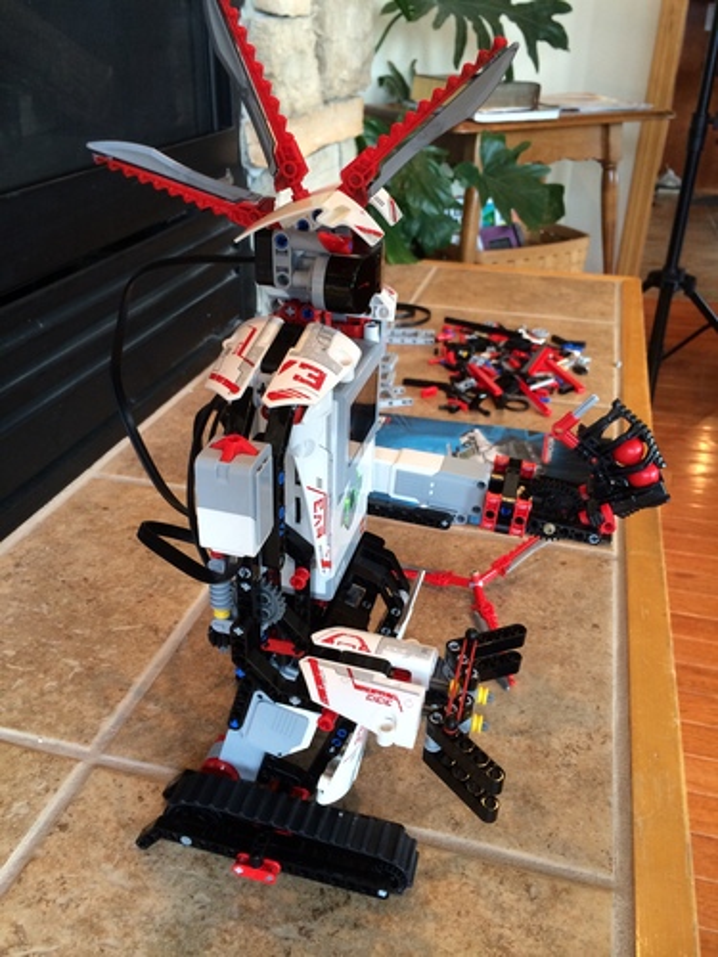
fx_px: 830
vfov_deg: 60.0
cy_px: 478
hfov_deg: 46.8
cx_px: 359
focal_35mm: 30
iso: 125
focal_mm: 4.12
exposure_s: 1/30
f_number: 2.2
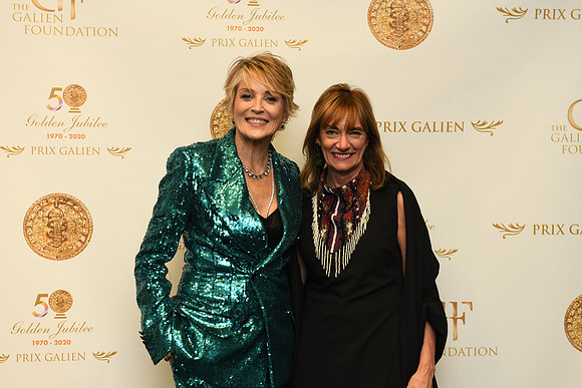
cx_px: 291
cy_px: 194
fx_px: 970
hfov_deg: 33.4
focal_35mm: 60
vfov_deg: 22.6
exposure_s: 1/125
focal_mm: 60
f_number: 5.6
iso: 2000
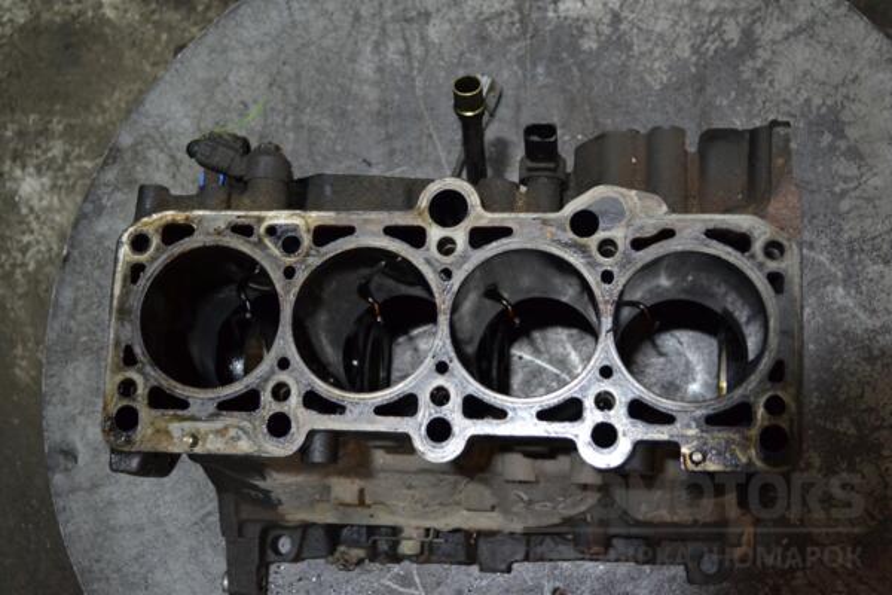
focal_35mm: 51
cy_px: 298
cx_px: 446
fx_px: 1264
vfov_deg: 26.5
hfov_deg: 38.9
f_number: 5
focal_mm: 34
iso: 1000
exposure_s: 1/30
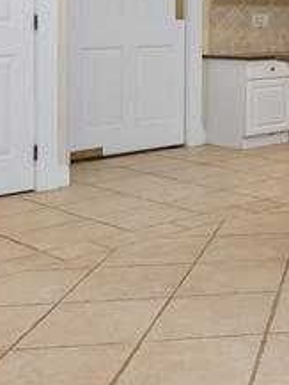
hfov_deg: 12.4
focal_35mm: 109
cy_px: 11
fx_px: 1212
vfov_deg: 17.7
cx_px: 518
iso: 640
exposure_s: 1/60
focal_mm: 24
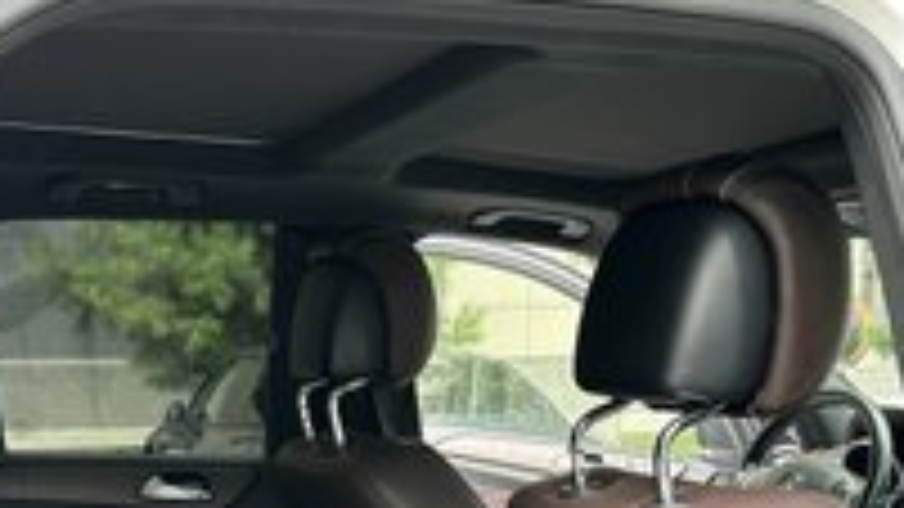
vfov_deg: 21.5
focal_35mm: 52
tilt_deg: -12.8
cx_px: 405
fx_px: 1246
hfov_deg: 39.8
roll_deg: +0.9
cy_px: 602
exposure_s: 1/141
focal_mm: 6.86
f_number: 1.78
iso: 125
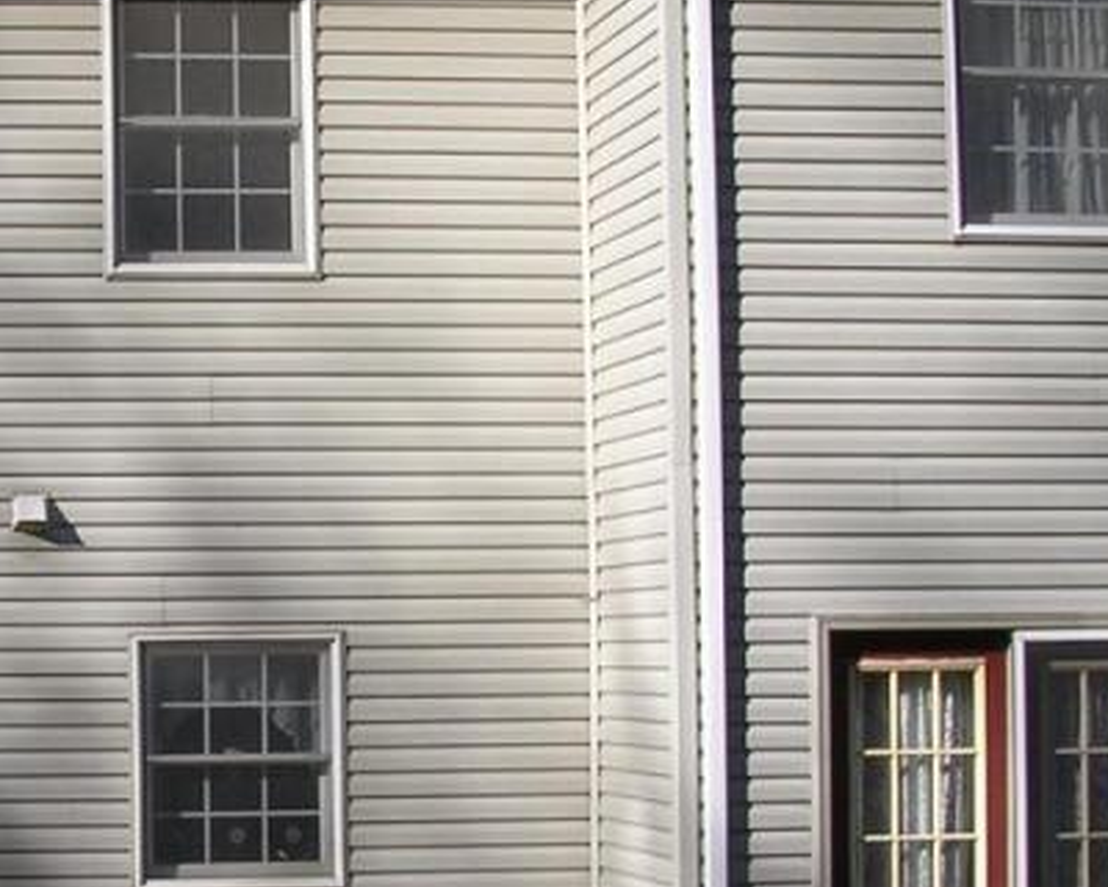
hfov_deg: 19.5
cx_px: -53
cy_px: 532
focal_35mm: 95
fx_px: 3115
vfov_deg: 16.2
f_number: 5.6
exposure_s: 1/267
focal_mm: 5.8
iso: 100
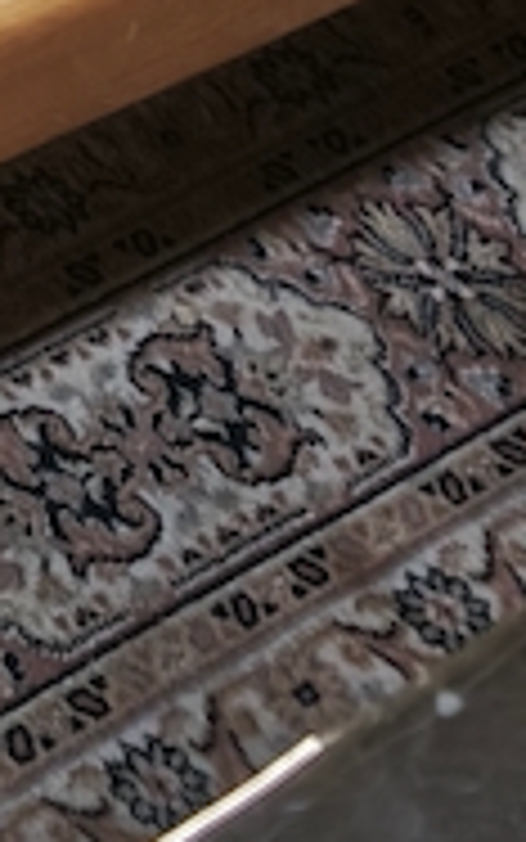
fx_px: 3827
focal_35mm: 167
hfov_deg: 6.9
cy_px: -1981
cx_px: -1133
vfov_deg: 9.0
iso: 800
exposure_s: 1/25
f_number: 1.7
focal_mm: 5.35
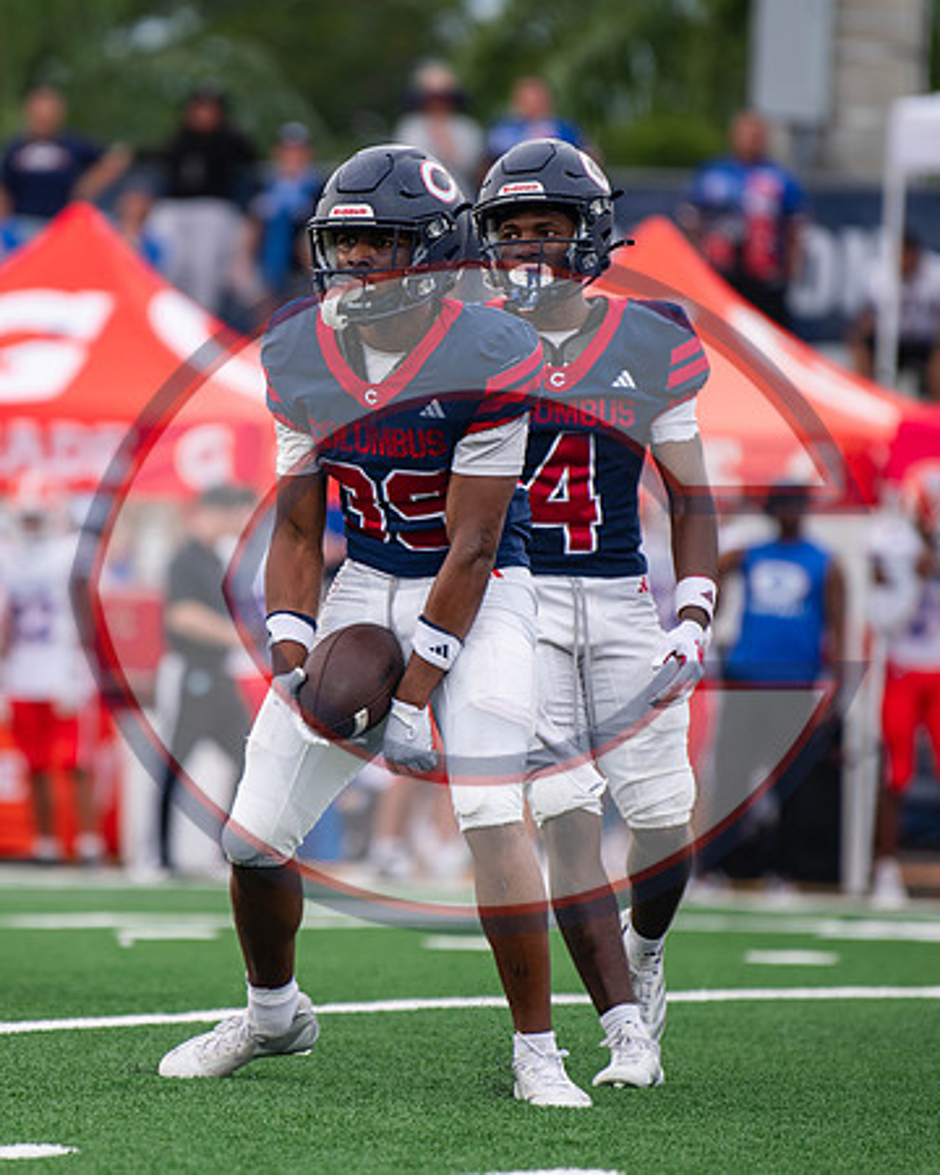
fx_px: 13374
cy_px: 611
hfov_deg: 4.0
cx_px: 284
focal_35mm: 385
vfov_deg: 5.0
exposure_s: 1/1000
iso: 200
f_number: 2.8
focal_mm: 200
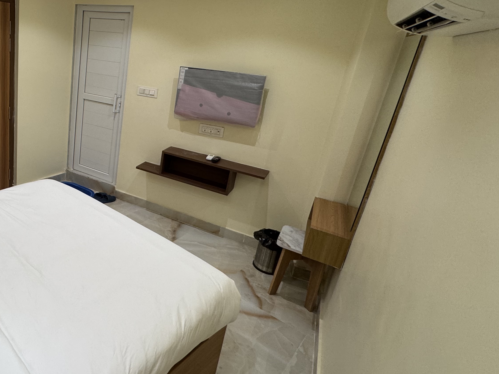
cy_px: 153
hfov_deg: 62.3
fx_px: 360
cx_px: 86
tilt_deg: -17.9
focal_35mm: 25
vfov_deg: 54.5
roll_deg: -3.4
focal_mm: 2.22
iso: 160
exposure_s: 1/100
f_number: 2.2
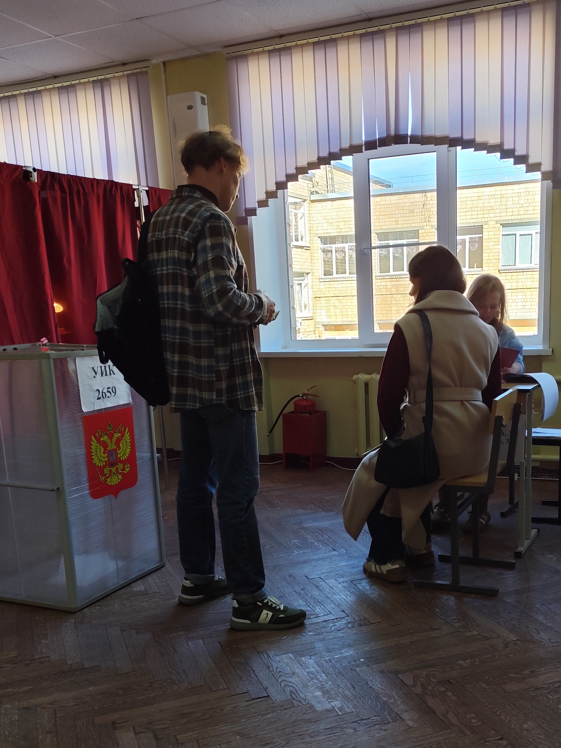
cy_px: 475
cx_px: 346
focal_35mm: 35
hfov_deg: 40.5
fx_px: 756
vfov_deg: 52.0
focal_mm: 6.19
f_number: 1.65
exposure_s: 1/100
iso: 64
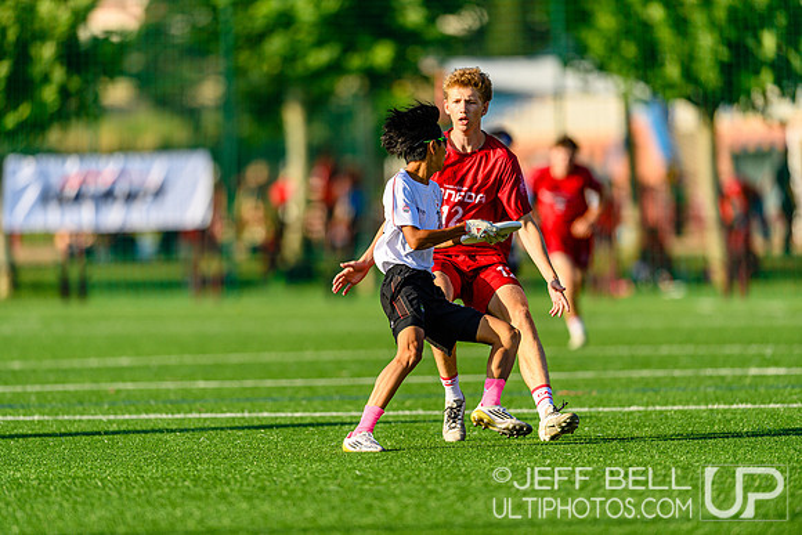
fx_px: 8913
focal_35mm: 400
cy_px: 268
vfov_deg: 3.4
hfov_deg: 5.2
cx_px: 401
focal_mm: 400
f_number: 3.2
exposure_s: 1/1600
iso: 100
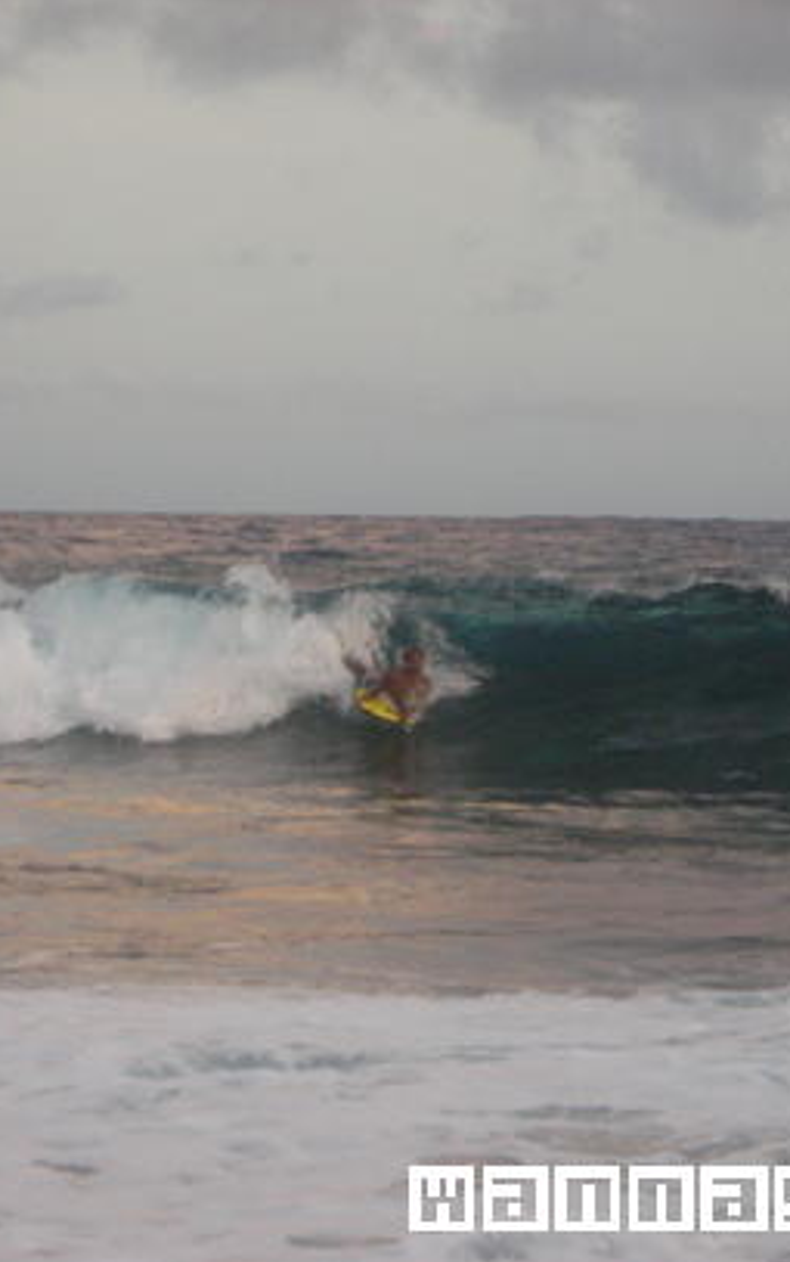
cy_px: 633
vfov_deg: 13.9
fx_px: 5158
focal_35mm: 150
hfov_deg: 8.8
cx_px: 522
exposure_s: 1/137
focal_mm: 17.4
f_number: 5.4
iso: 200
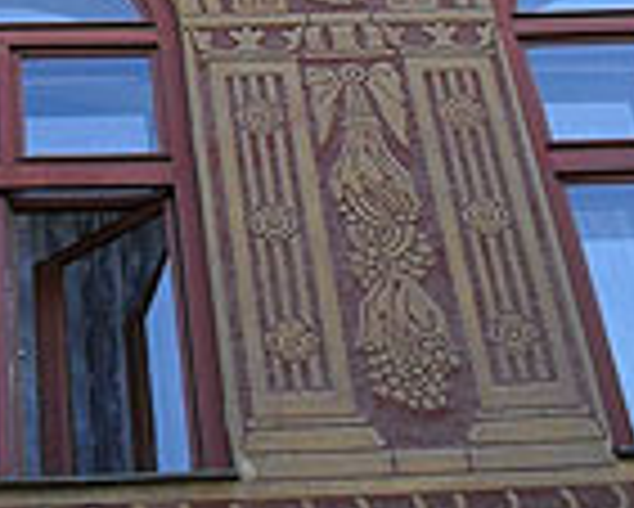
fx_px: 2047
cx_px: 18
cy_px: -164
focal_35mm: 109
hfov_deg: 17.3
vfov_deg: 13.6
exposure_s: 1/250
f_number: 3.2
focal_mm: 6.3
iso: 100
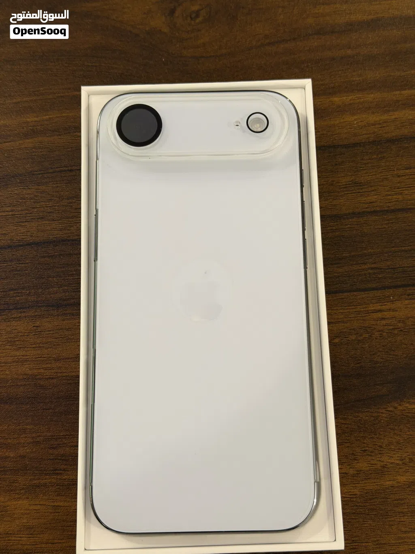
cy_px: 277
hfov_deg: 30.3
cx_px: 208
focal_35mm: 48
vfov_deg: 39.7
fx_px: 767
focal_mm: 6.76
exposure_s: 1/40
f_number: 1.78
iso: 320
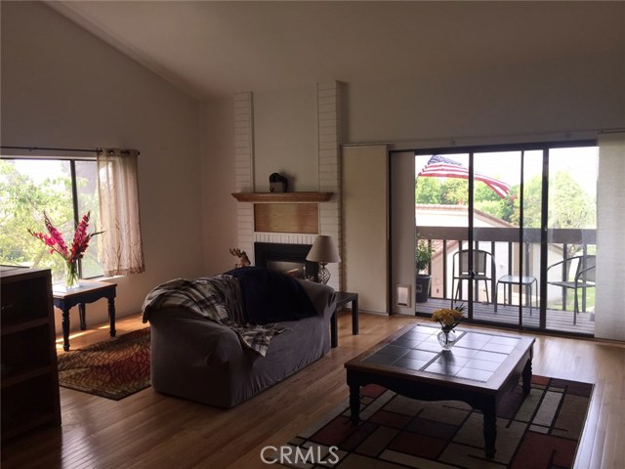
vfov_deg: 48.2
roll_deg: +0.1
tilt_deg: -5.8
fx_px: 524
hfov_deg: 61.7
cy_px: 234
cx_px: 312
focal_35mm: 29
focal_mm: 4.15
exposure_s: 1/120
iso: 32
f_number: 2.2
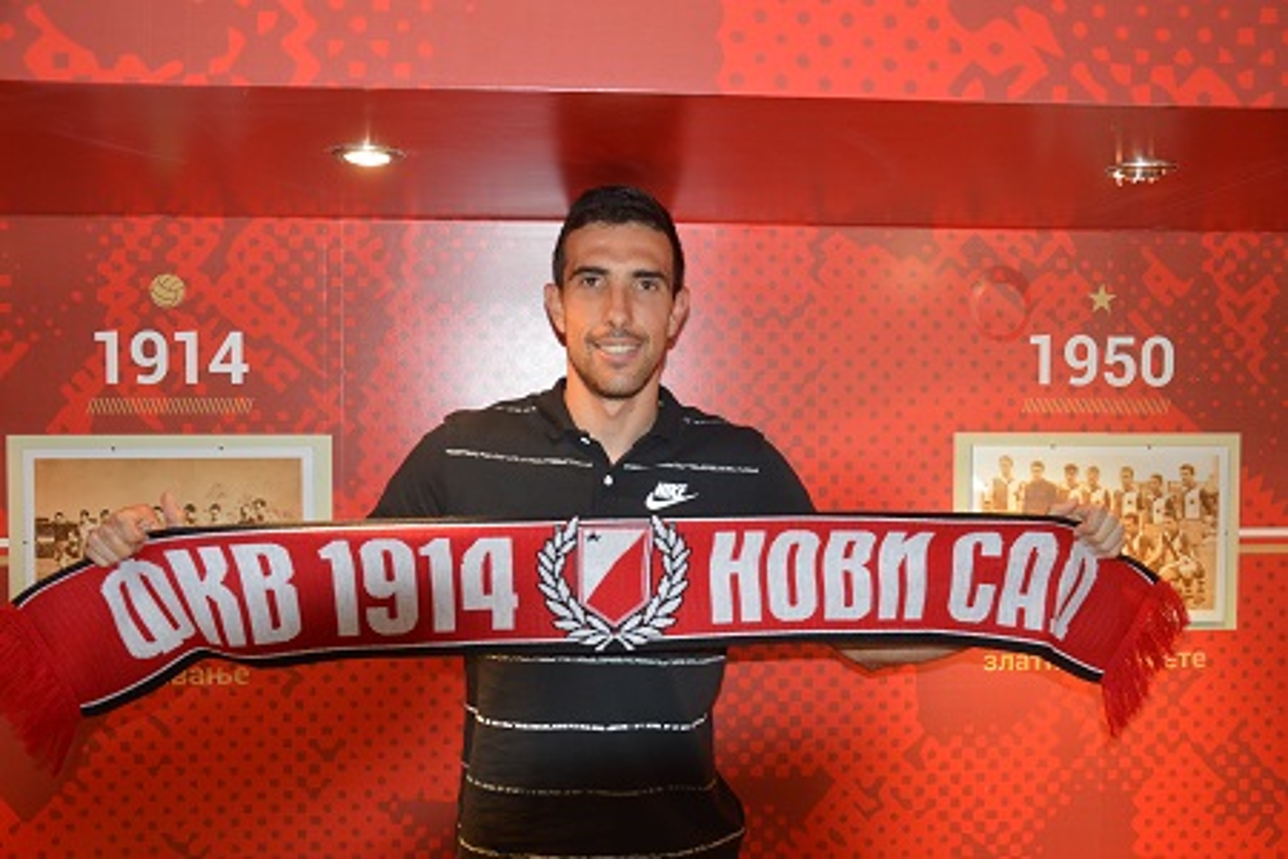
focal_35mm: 33
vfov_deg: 40.0
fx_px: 1181
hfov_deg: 57.2
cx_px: 644
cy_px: 430
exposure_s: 1/60
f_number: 3.8
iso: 800
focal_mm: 22
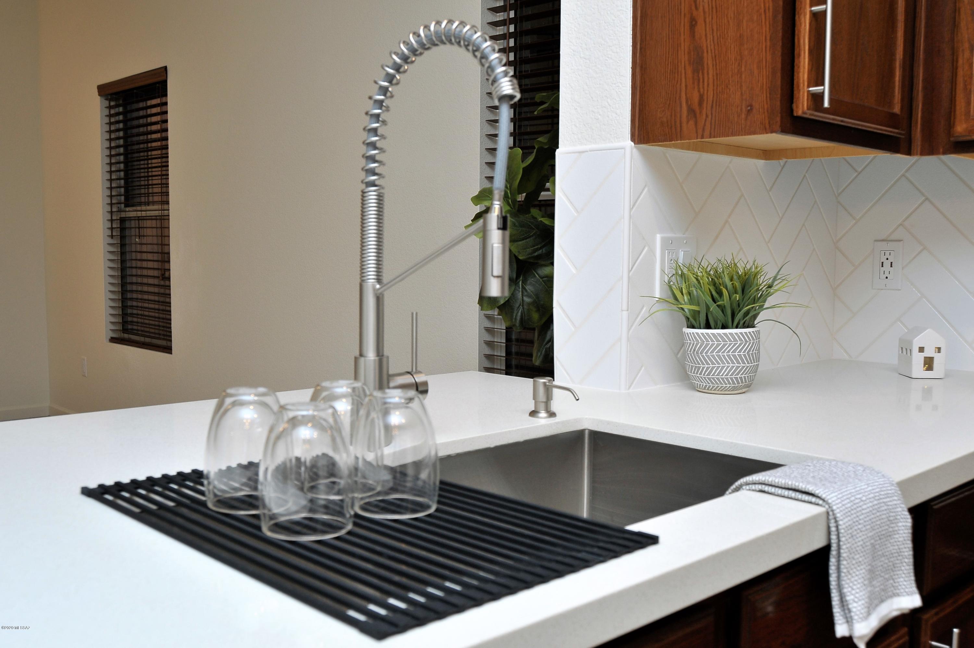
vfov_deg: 37.8
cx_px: 487
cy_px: 324
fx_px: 946
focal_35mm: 35
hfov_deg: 54.5
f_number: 7.1
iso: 640
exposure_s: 1/50
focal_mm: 35
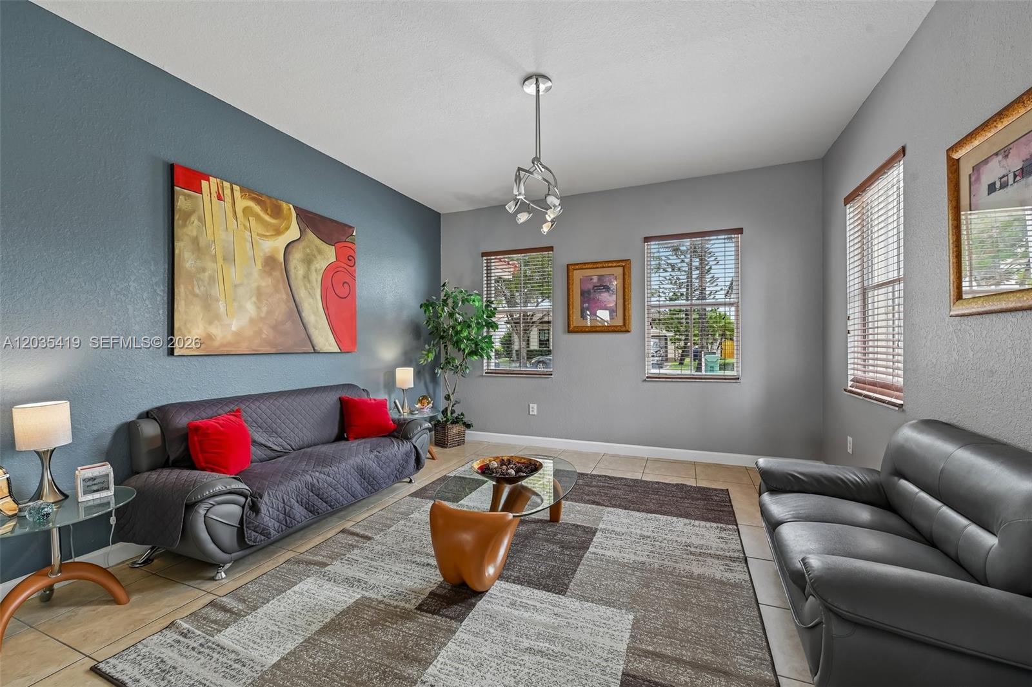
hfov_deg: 104.3
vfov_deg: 81.2
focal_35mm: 14
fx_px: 401
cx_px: 516
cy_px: 344
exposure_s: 1/60
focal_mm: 14
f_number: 9
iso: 320
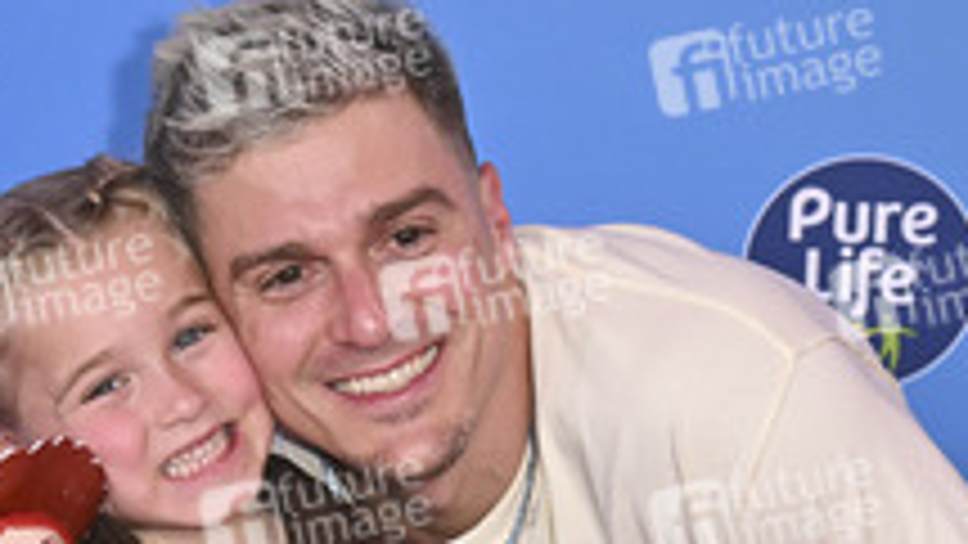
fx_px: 3953
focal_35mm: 154
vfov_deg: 7.8
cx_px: 376
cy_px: 625
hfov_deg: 13.9
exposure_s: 1/250
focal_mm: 70
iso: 1250
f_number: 6.3
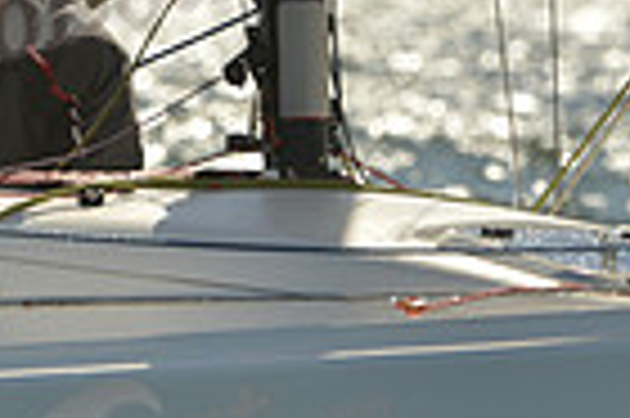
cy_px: 303
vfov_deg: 1.0
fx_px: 23894
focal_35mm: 1367
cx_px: -472
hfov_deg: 1.5
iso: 280
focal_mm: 330
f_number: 8
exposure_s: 1/1250
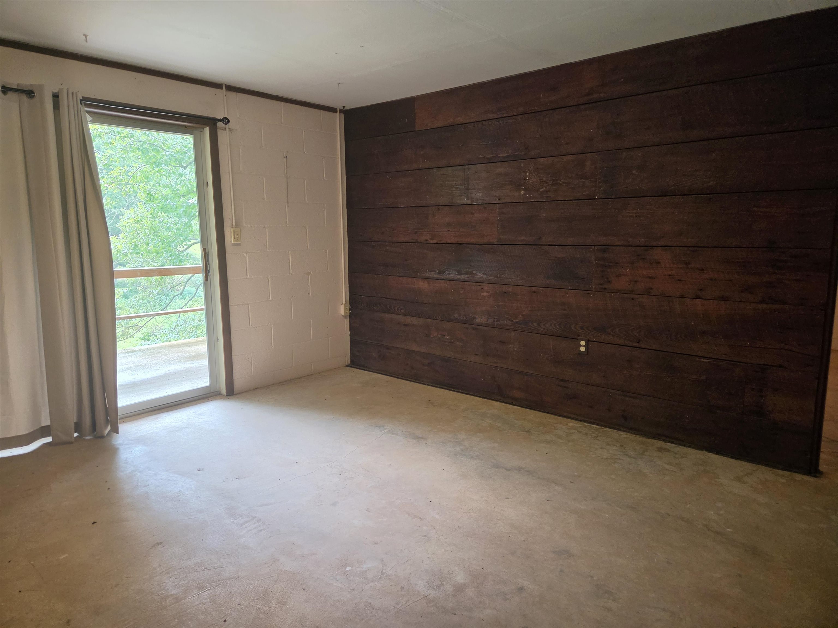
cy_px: 314
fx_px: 557
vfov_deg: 58.9
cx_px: 419
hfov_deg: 73.9
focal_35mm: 23
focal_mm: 5.4
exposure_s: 1/120
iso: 320
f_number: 1.8
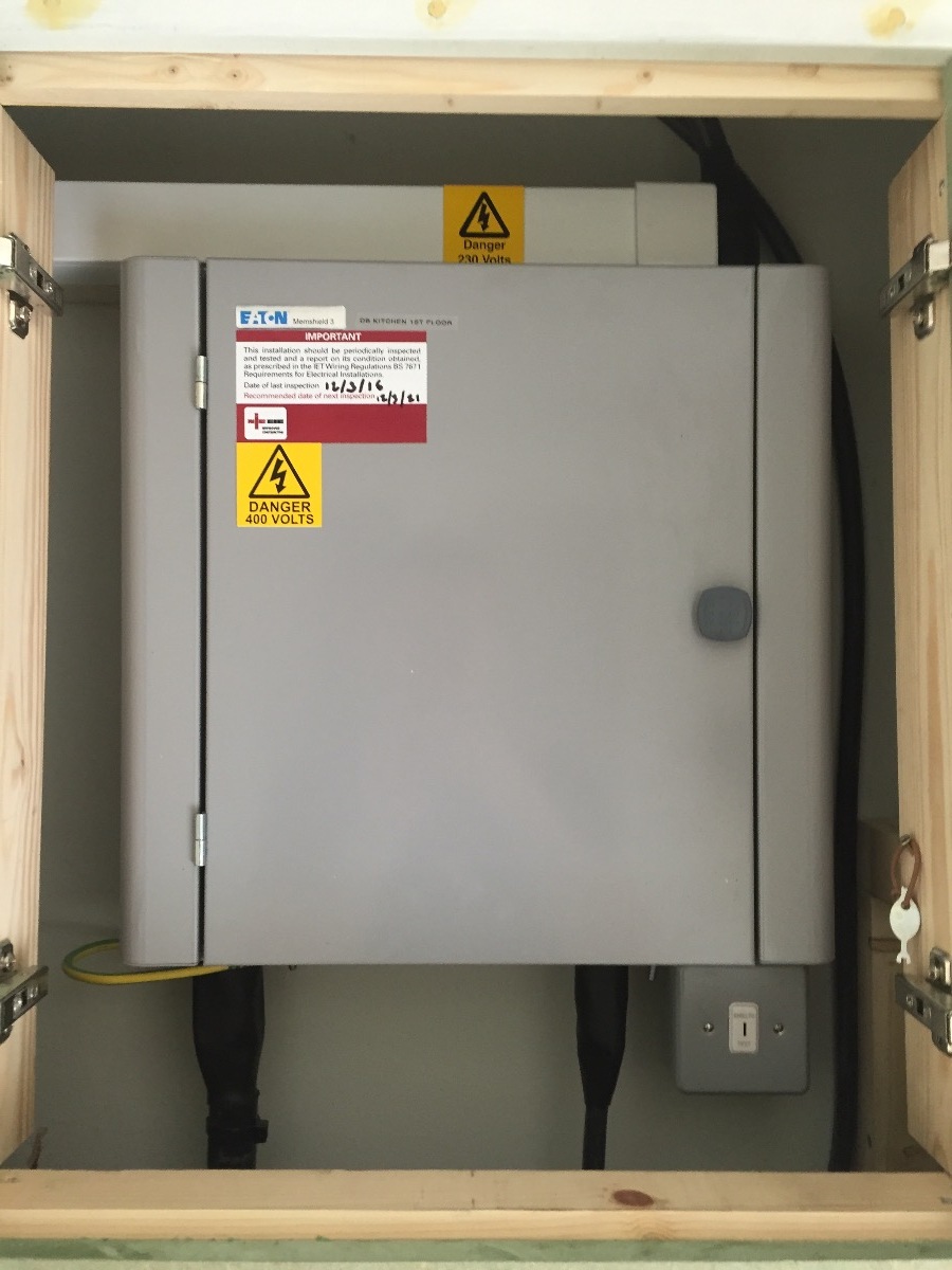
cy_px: 635
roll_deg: +0.2
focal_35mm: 29
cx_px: 476
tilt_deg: +3.6
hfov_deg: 48.2
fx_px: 1063
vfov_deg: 61.7
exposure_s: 1/33
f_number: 2.2
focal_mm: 4.15
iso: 160
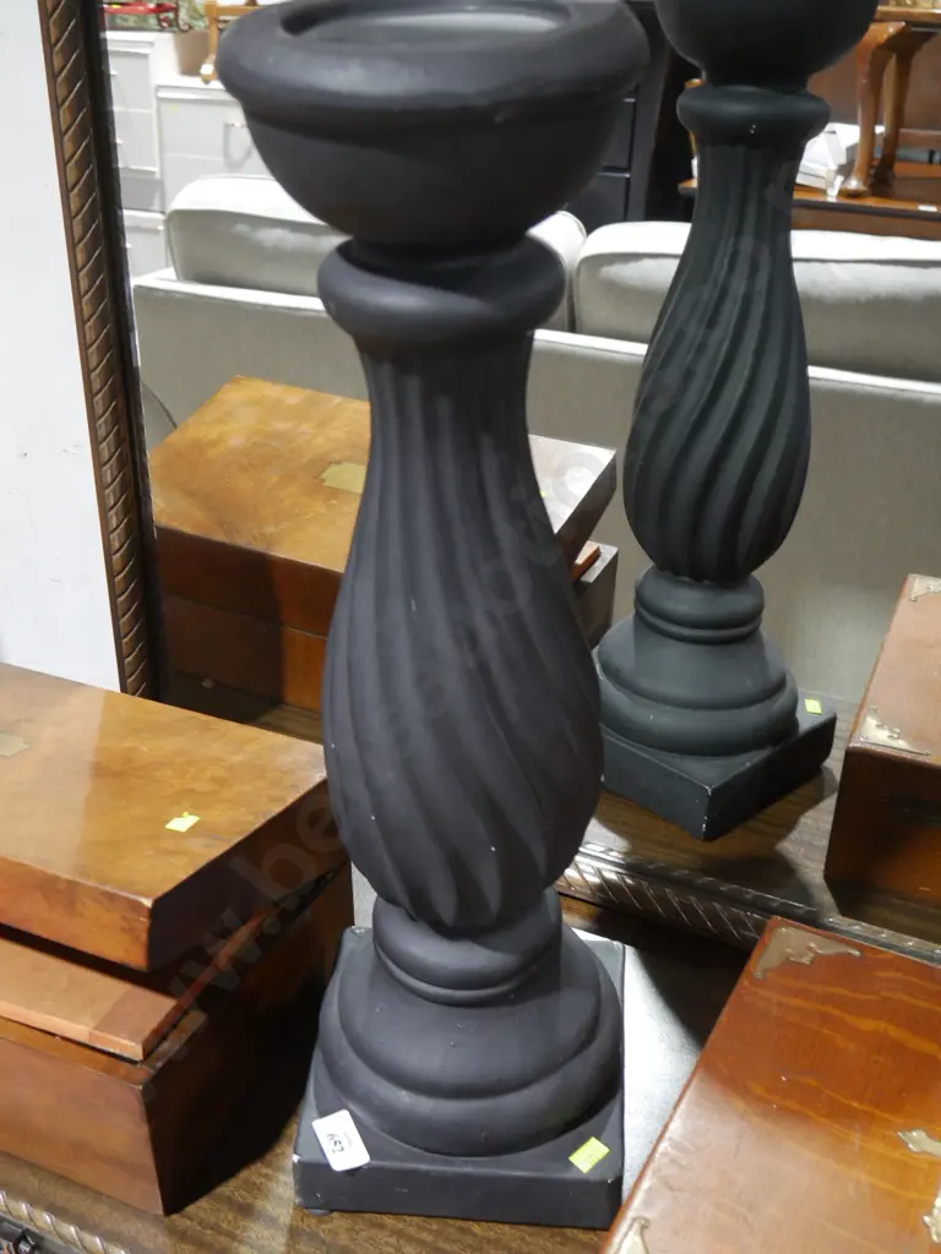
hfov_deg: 36.0
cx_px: 470
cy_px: 627
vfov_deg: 46.8
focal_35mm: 40
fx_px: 1450
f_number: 4.5
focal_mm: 20
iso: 1250
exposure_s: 1/60
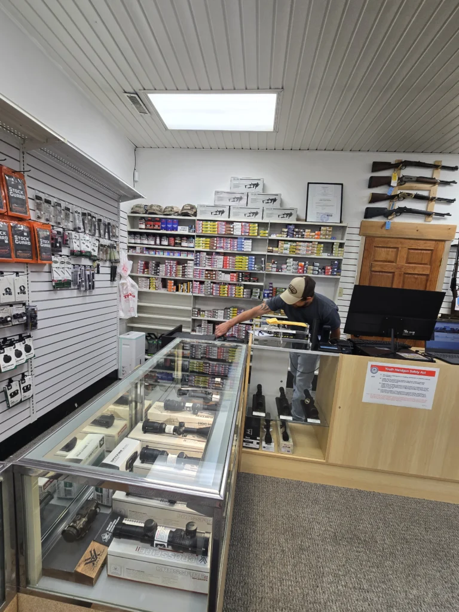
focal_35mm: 13
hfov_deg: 89.9
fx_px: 230
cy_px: 306
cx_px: 230
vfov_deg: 106.2
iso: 50
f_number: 2.2
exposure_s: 1/60
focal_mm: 2.2
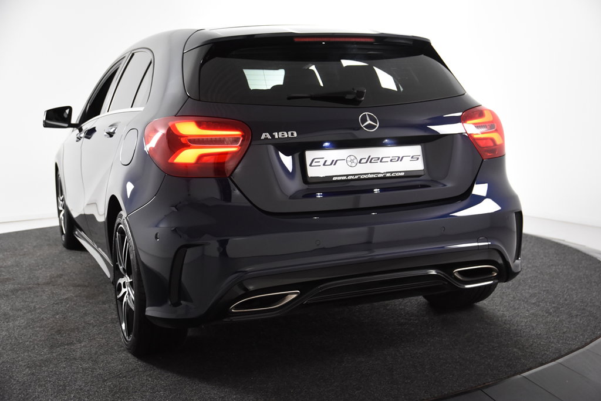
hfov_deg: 42.3
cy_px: 200
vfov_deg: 29.0
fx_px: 776
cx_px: 300
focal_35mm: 46
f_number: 4
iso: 1600
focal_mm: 31
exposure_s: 1/60
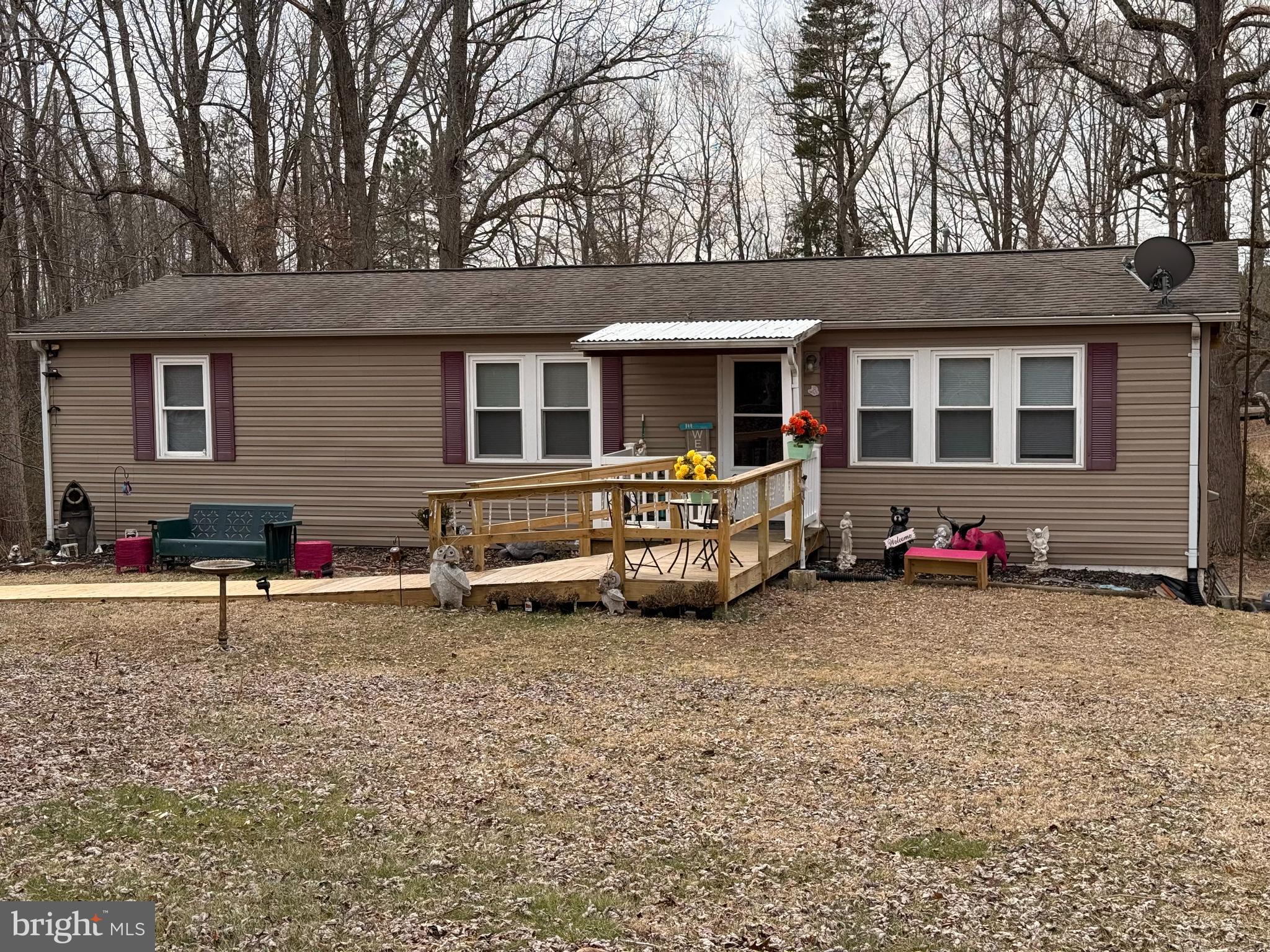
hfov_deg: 39.7
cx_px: 635
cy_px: 476
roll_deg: +1.1
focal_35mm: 48
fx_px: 1761
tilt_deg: -6.2
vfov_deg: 30.3
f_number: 1.78
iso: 100
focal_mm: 6.76
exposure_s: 1/2577
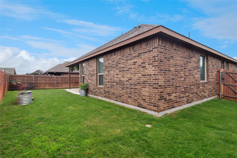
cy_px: 79
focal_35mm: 16
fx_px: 109
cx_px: 118
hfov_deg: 95.0
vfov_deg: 72.0
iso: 250
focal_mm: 11
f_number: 8
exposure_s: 1/125
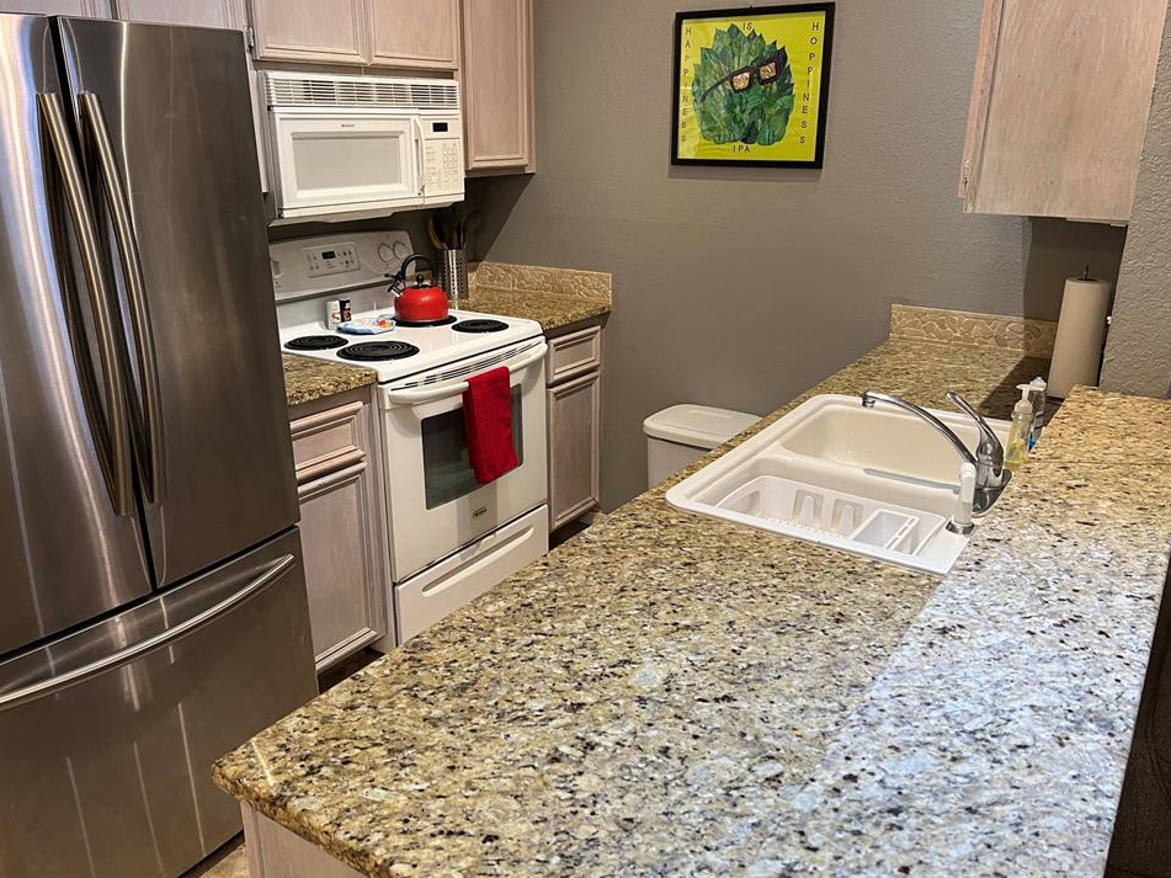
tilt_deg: -20.1
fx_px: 947
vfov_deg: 49.7
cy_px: 430
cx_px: 569
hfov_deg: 63.4
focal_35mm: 28
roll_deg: -0.8
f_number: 1.5
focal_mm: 5.7
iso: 80
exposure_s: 1/60
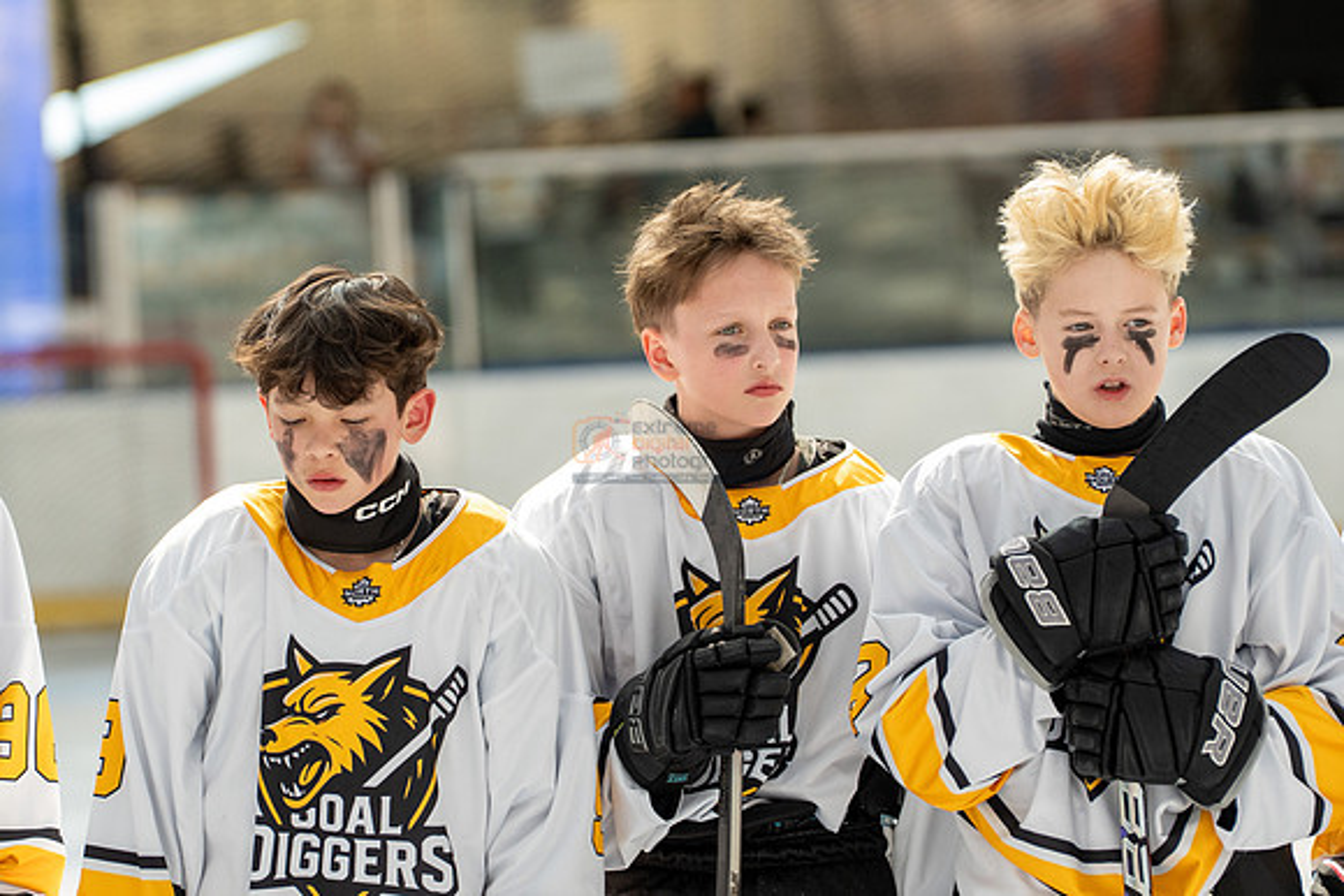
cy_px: 448
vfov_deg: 8.6
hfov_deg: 12.8
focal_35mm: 160
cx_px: 672
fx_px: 5974
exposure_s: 1/1600
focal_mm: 107
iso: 1000
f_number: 2.8
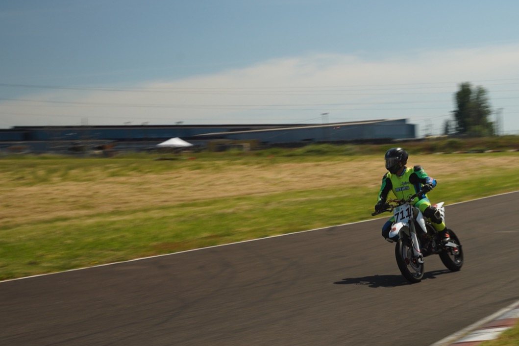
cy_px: 226
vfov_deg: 18.4
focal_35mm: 74
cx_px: 337
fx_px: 1067
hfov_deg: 27.2
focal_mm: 49
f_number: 8
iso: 200
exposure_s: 1/80
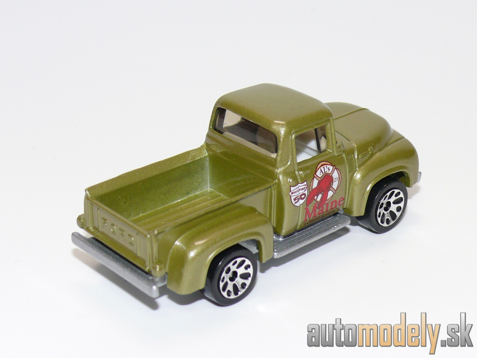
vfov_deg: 15.9
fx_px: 1282
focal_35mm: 93
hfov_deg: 21.1
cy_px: 179
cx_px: 238
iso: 100
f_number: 4
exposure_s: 1/30
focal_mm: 12.8
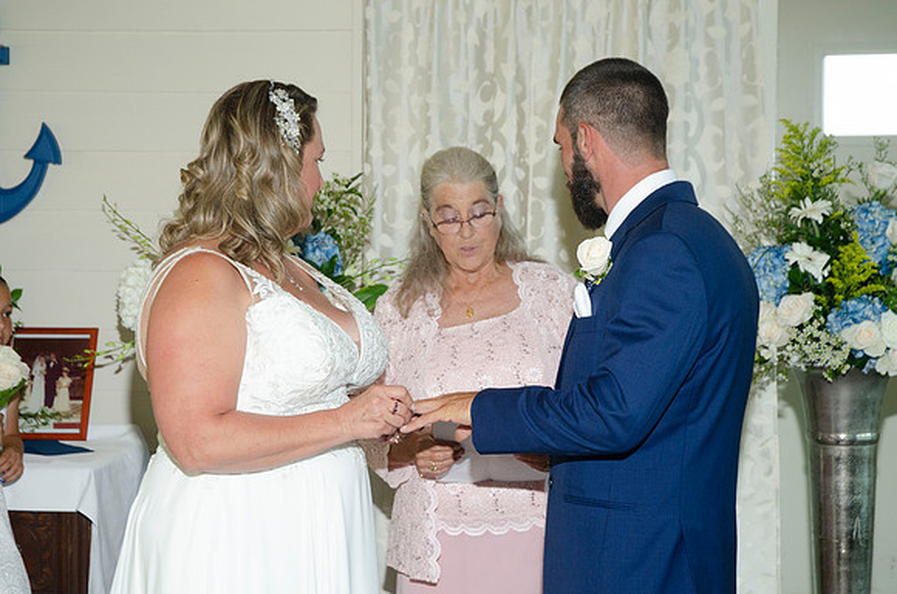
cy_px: 297
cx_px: 448
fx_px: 1790
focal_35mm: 72
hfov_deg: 28.1
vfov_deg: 18.8
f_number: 5.6
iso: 400
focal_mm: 48
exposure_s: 1/125
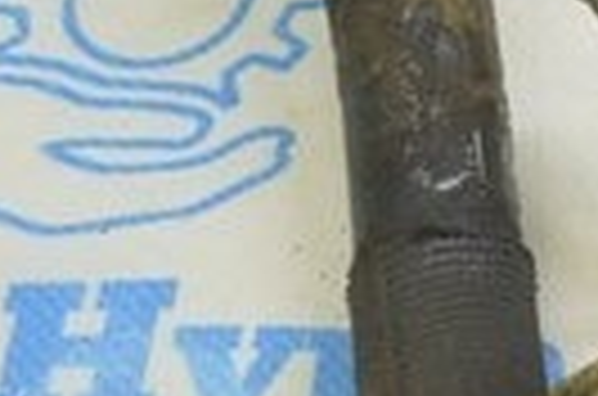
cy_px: -106
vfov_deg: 5.3
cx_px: 1358
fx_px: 4226
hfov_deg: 7.6
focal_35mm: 255
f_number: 5.6
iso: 400
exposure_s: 1/20
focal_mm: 22
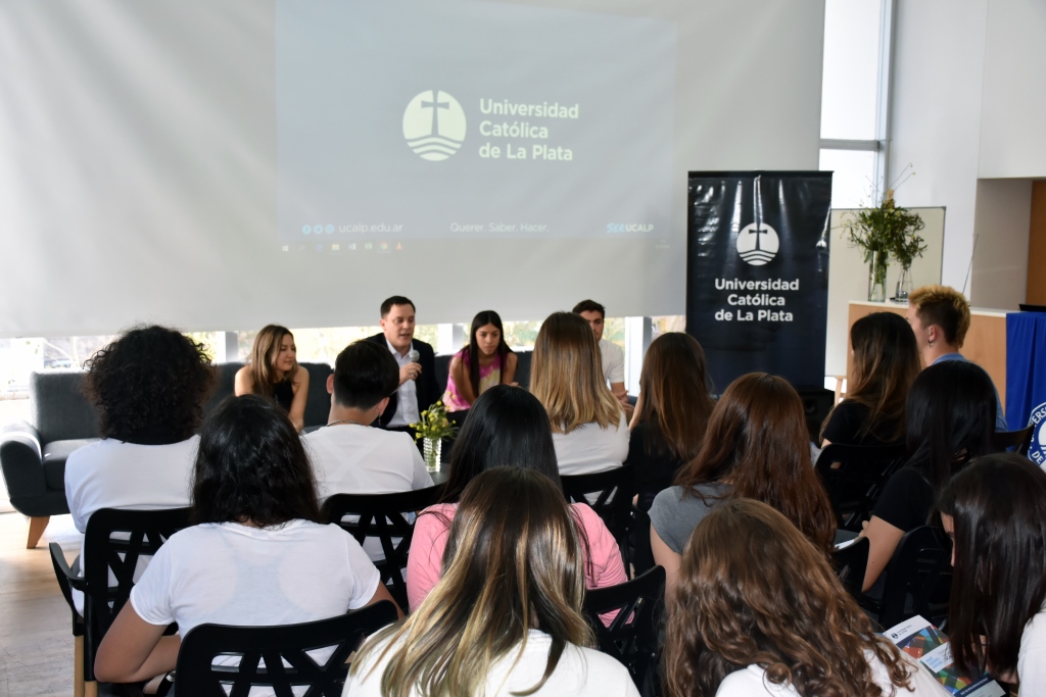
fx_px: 1133
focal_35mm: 39
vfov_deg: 34.2
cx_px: 523
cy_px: 348
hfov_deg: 49.5
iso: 800
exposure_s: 1/160
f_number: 5
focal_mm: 26
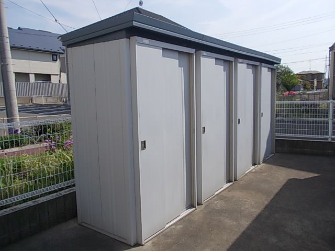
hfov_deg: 63.4
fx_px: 271
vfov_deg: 49.7
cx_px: 168
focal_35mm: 28
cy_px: 126
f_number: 5.4
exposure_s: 1/400
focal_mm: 4
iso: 80
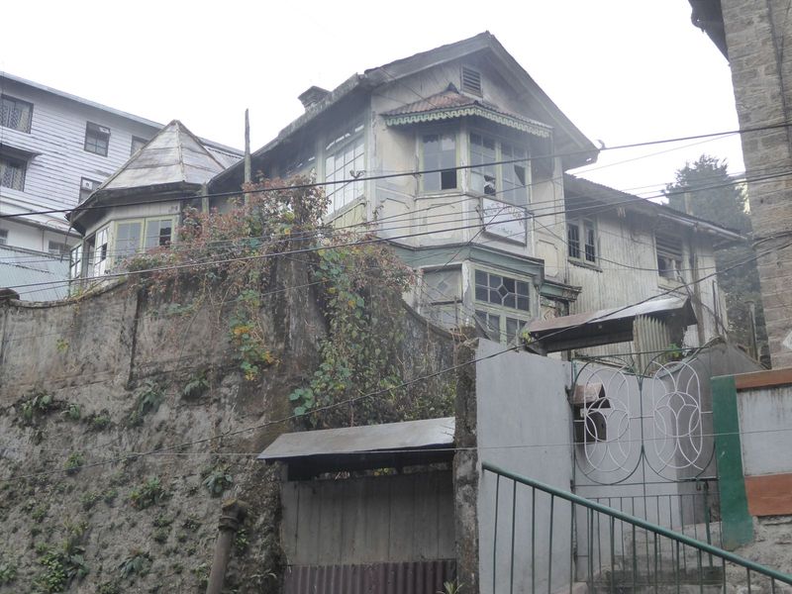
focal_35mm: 53
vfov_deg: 27.5
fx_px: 1213
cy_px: 297
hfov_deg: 36.2
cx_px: 396
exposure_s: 1/100
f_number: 4.1
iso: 320
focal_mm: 9
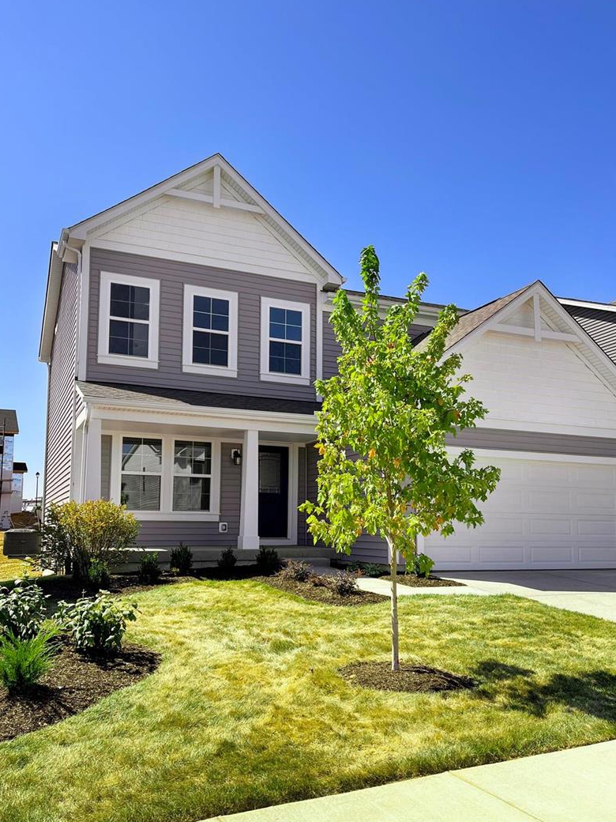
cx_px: 314
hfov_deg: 46.8
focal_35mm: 30
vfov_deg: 59.8
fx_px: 712
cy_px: 459
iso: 50
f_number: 1.5
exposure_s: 1/2994
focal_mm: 5.7
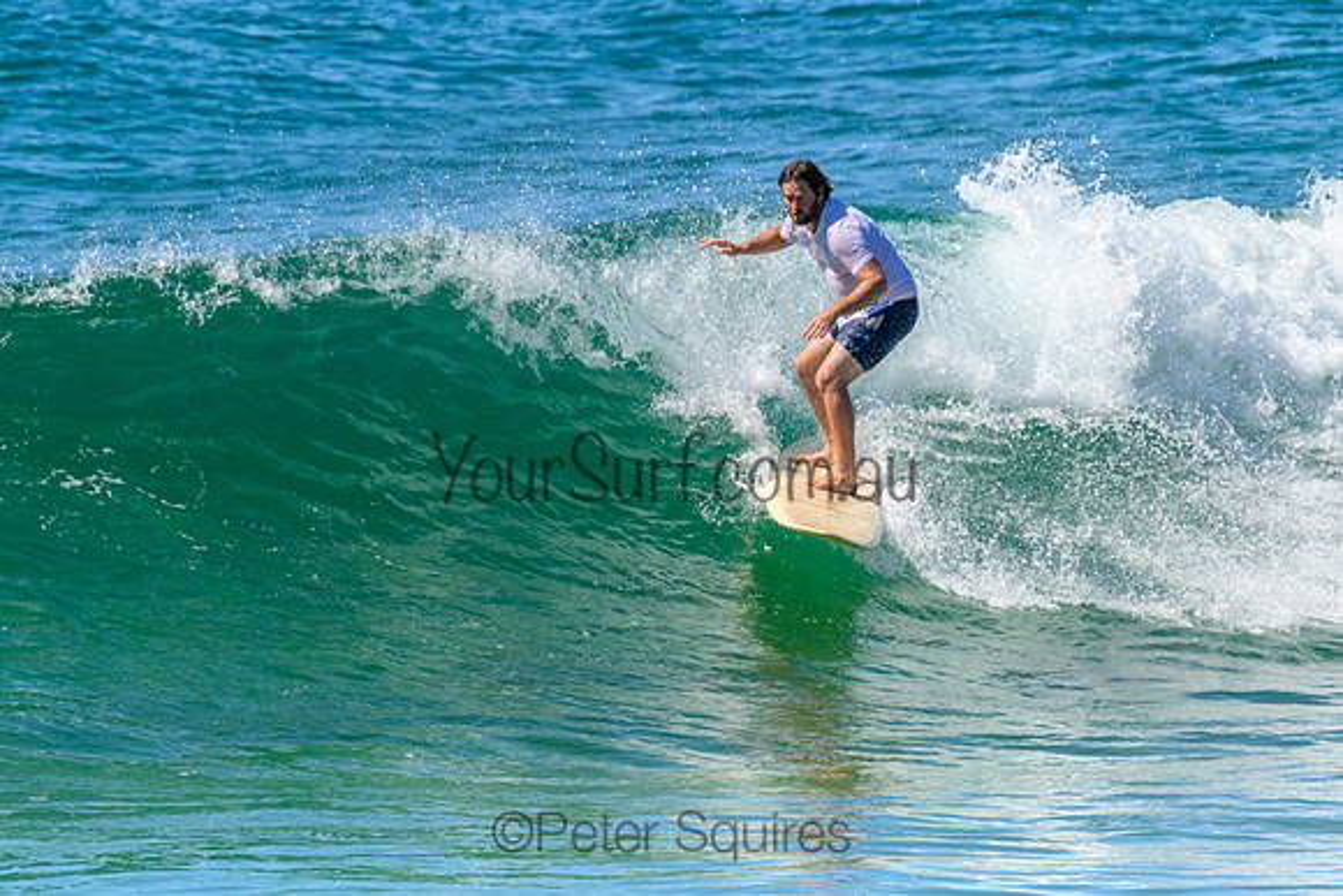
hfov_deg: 1.9
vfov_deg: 1.3
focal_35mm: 1101
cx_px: 815
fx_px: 41065
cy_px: 394
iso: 1250
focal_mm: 800
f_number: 11
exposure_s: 1/2000
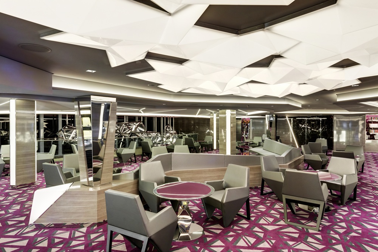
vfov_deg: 57.2
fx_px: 231
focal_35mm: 22
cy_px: 126
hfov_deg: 78.6
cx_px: 189
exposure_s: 1/4
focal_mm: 22
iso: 400
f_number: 11
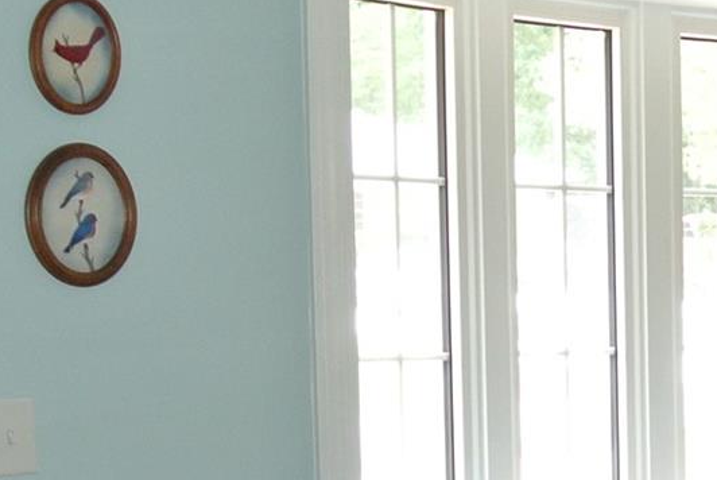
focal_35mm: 104
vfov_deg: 12.9
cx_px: 833
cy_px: 551
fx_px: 2074
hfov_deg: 18.7
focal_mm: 10
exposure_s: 1/60
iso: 320
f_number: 3.5
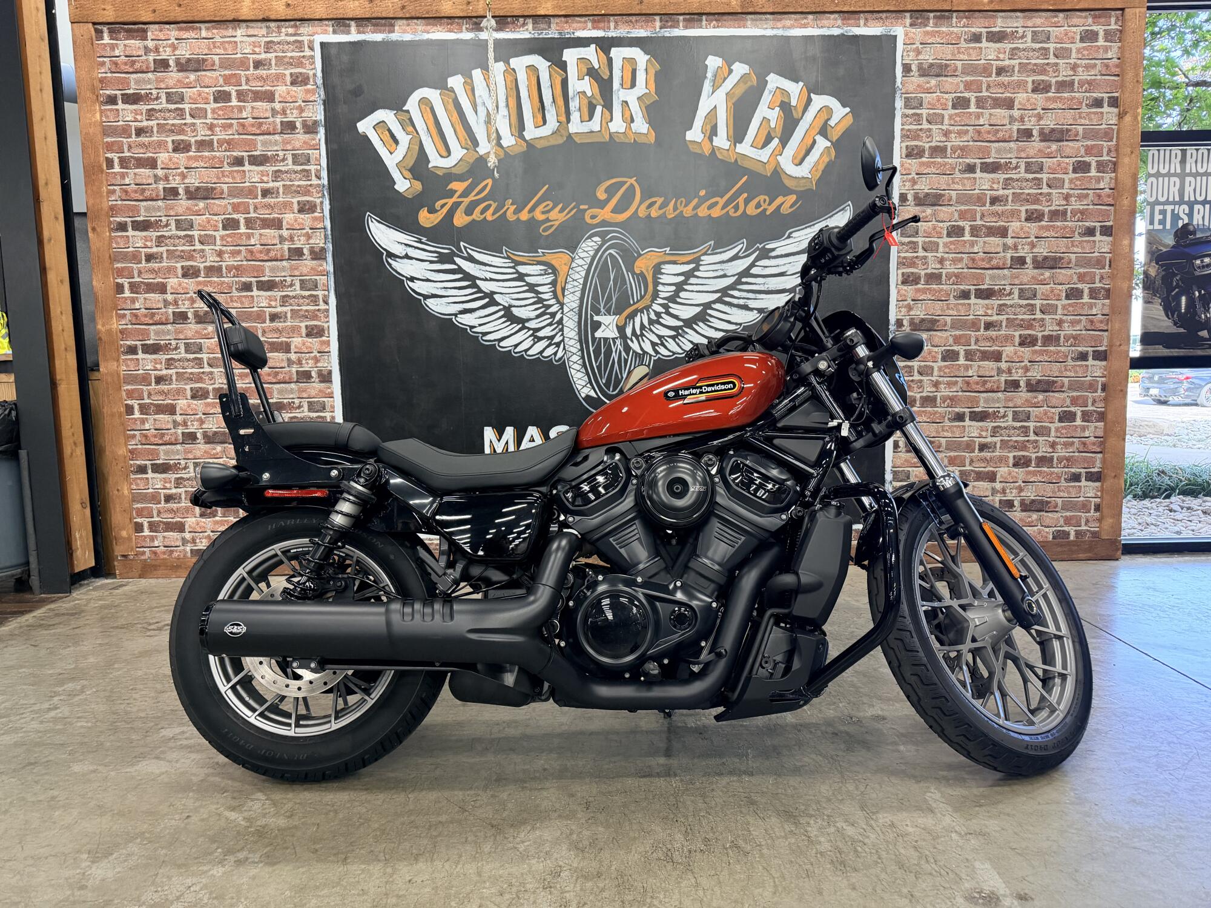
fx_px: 840
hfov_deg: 71.6
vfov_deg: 56.8
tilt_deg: -6.3
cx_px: 606
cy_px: 454
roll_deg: +0.3
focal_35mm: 24
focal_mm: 6.76
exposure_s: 1/120
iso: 320
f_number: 1.78
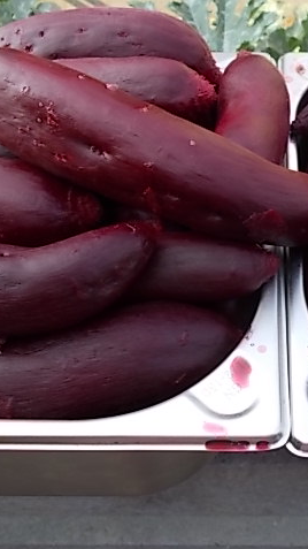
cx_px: 252
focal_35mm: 38
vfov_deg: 52.8
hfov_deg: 30.3
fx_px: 552
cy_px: 275
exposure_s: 1/125
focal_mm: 4.6
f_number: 3.2
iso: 80
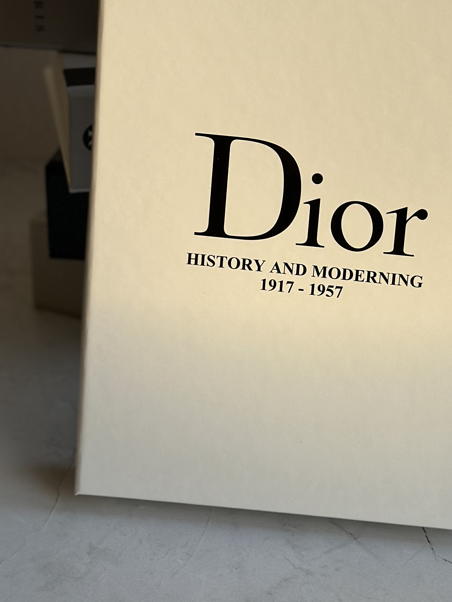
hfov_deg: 17.1
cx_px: 322
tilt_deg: -24.4
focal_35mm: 86
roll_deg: -2.3
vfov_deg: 22.6
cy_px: 184
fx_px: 1497
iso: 64
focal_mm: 6.86
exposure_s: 1/121
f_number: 1.78
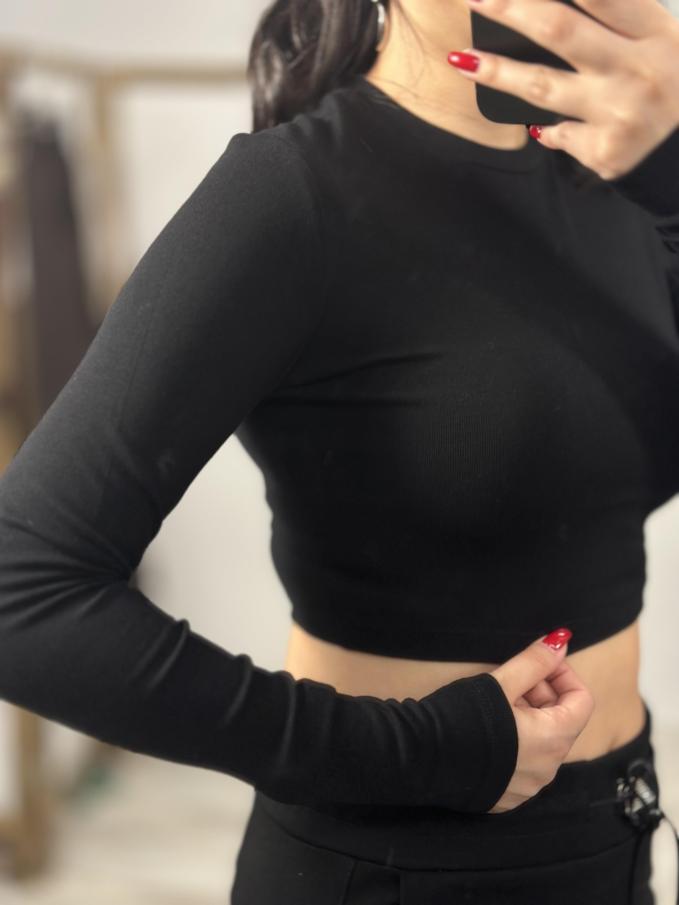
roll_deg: +3.8
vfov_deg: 39.7
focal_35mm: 48
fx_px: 1255
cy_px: 452
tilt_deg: -33.3
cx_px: 340
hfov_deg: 30.3
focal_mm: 6.86
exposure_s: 1/50
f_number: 1.78
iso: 100
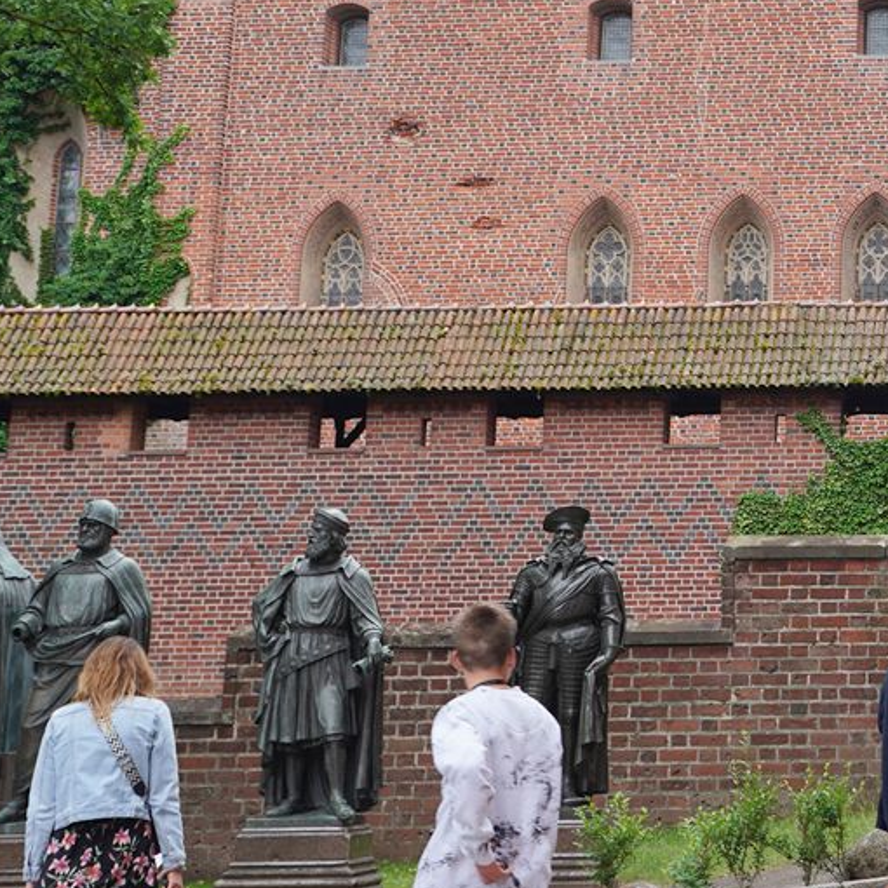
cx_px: 1184
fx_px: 2322
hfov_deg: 19.8
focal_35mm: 80
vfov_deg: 21.3
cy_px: 151
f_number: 6.3
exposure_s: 1/100
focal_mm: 24
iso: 100
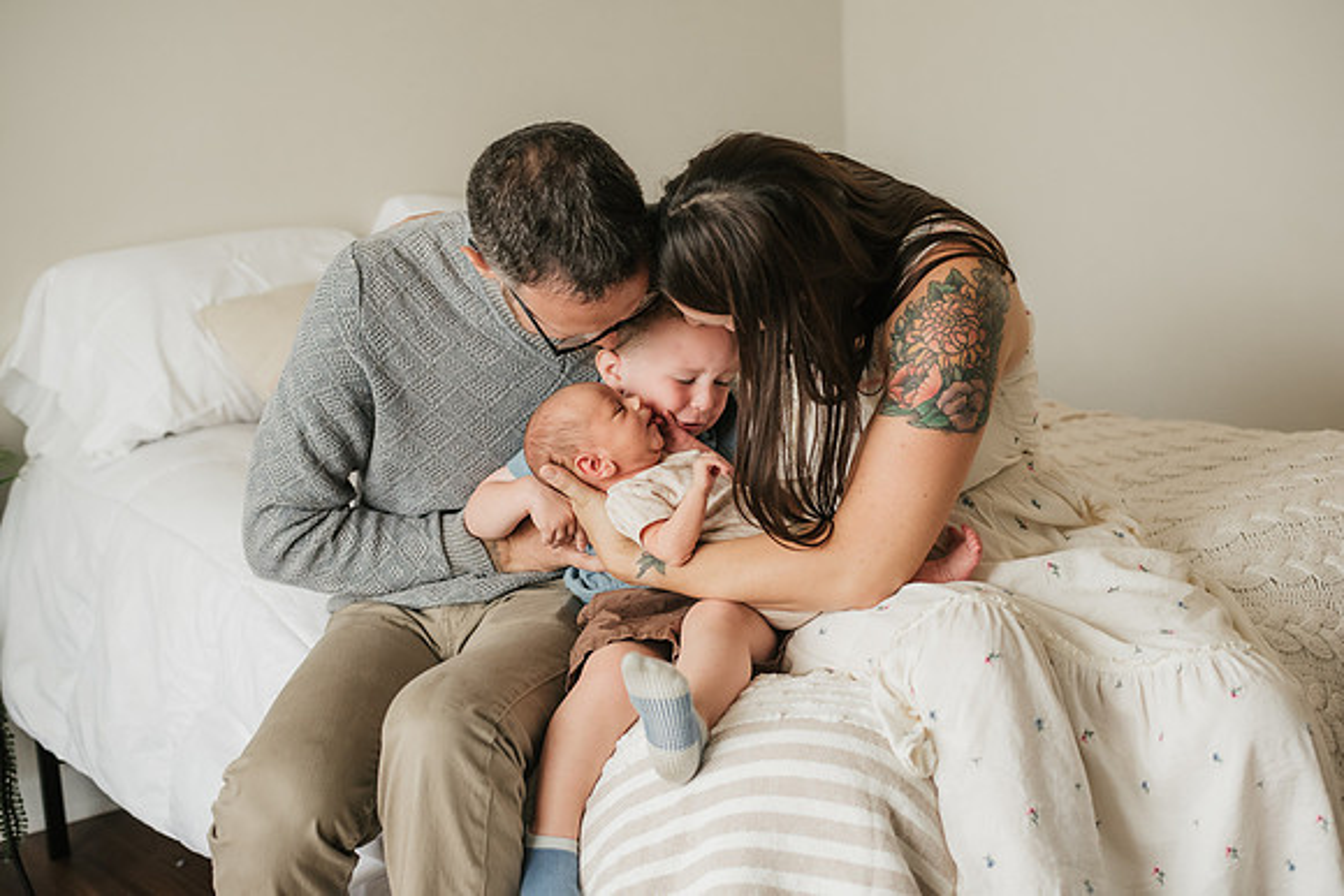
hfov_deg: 39.6
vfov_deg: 27.0
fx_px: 1867
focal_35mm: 50
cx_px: 672
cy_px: 448
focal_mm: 50
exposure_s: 1/320
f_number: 2.8
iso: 1600
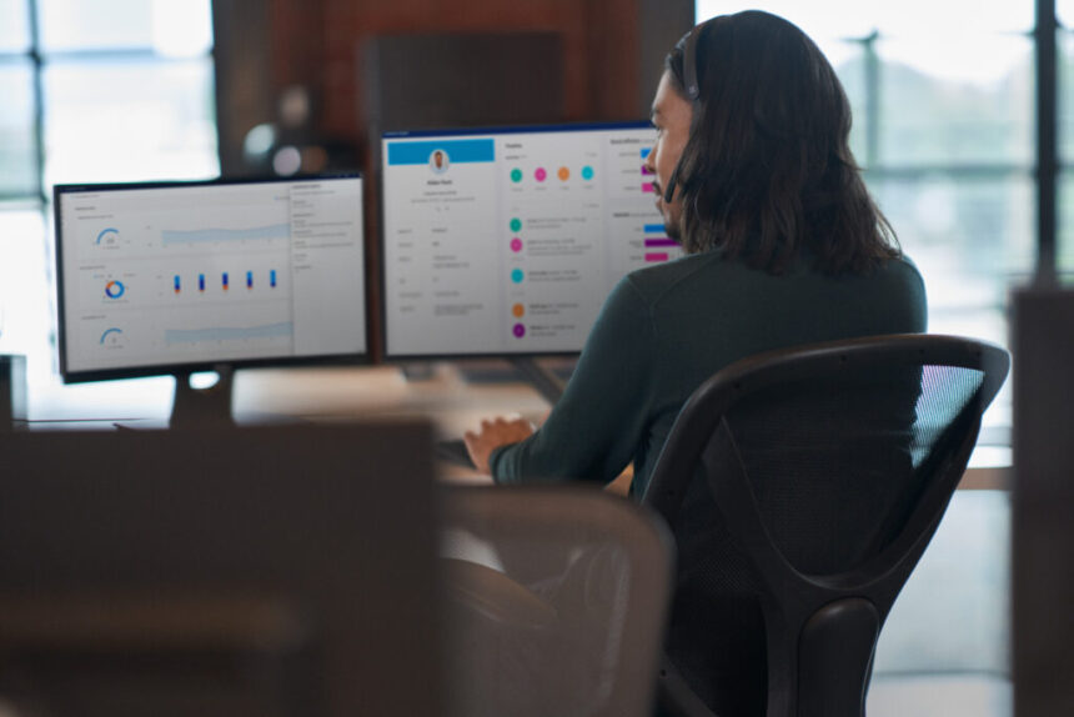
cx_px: 537
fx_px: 2537
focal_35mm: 85
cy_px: 358
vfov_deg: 16.1
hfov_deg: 23.9
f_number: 1.4
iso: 800
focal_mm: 85
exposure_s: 1/500
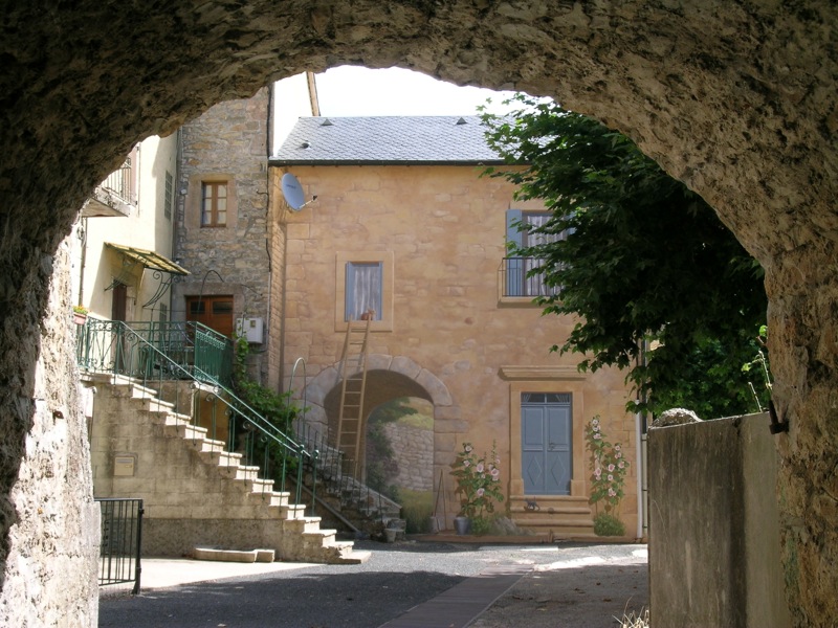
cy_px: 314
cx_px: 419
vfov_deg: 29.1
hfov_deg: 38.2
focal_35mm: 50
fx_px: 1210
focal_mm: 10.3
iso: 50
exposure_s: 1/126
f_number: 5.4
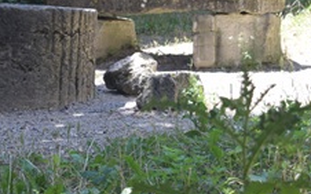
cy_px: 69
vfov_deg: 9.0
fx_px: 1237
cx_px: 81
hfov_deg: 14.3
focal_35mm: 146
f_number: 5.6
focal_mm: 36
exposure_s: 1/100
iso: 100
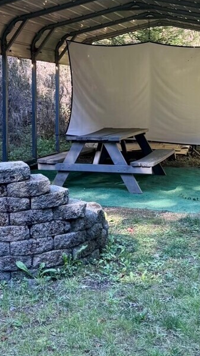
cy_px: 68
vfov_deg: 32.4
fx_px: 594
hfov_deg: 19.0
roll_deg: +1.8
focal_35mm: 63
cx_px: 68
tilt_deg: +3.2
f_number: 1.78
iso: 64
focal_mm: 6.76
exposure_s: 1/142
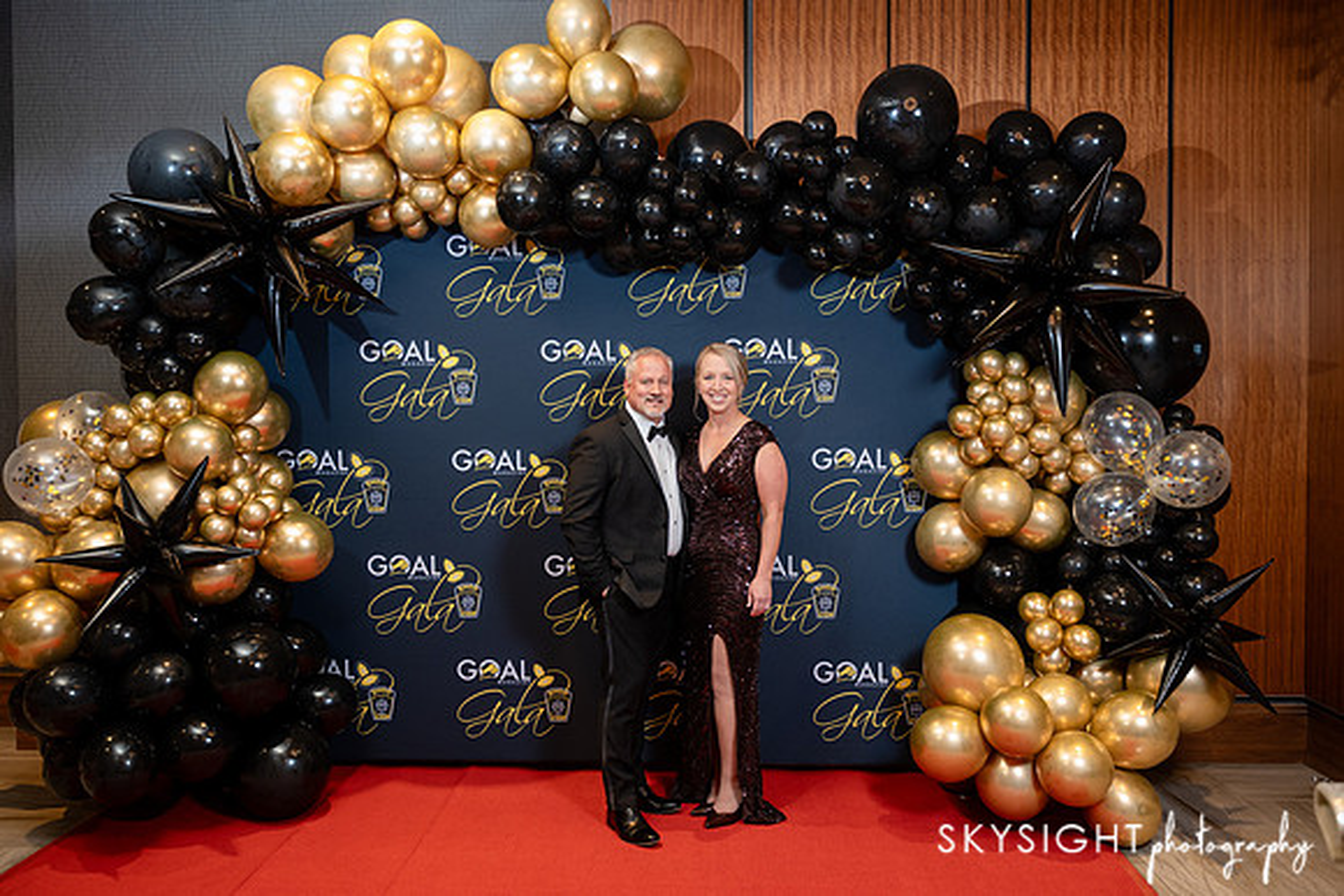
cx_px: 672
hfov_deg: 64.1
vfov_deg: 45.4
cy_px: 448
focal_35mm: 29
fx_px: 1073
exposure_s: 1/125
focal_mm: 28
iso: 1000
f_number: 3.2
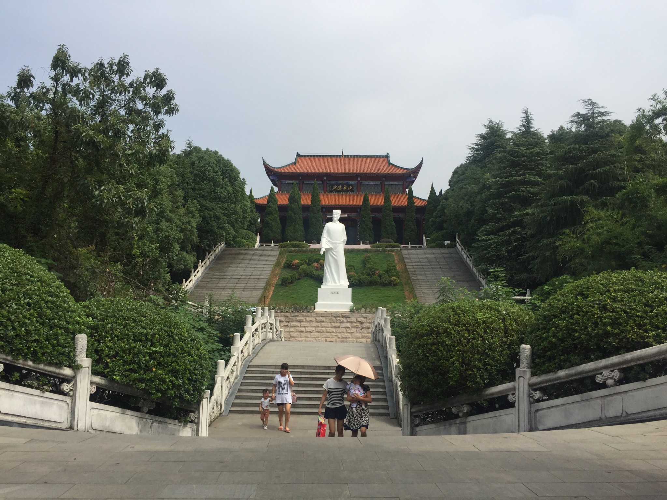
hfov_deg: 61.7
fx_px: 559
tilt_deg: +5.3
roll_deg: -2.1
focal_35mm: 29
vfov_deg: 48.2
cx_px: 334
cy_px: 250
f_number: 2.2
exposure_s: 1/3300
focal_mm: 4.15
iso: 32
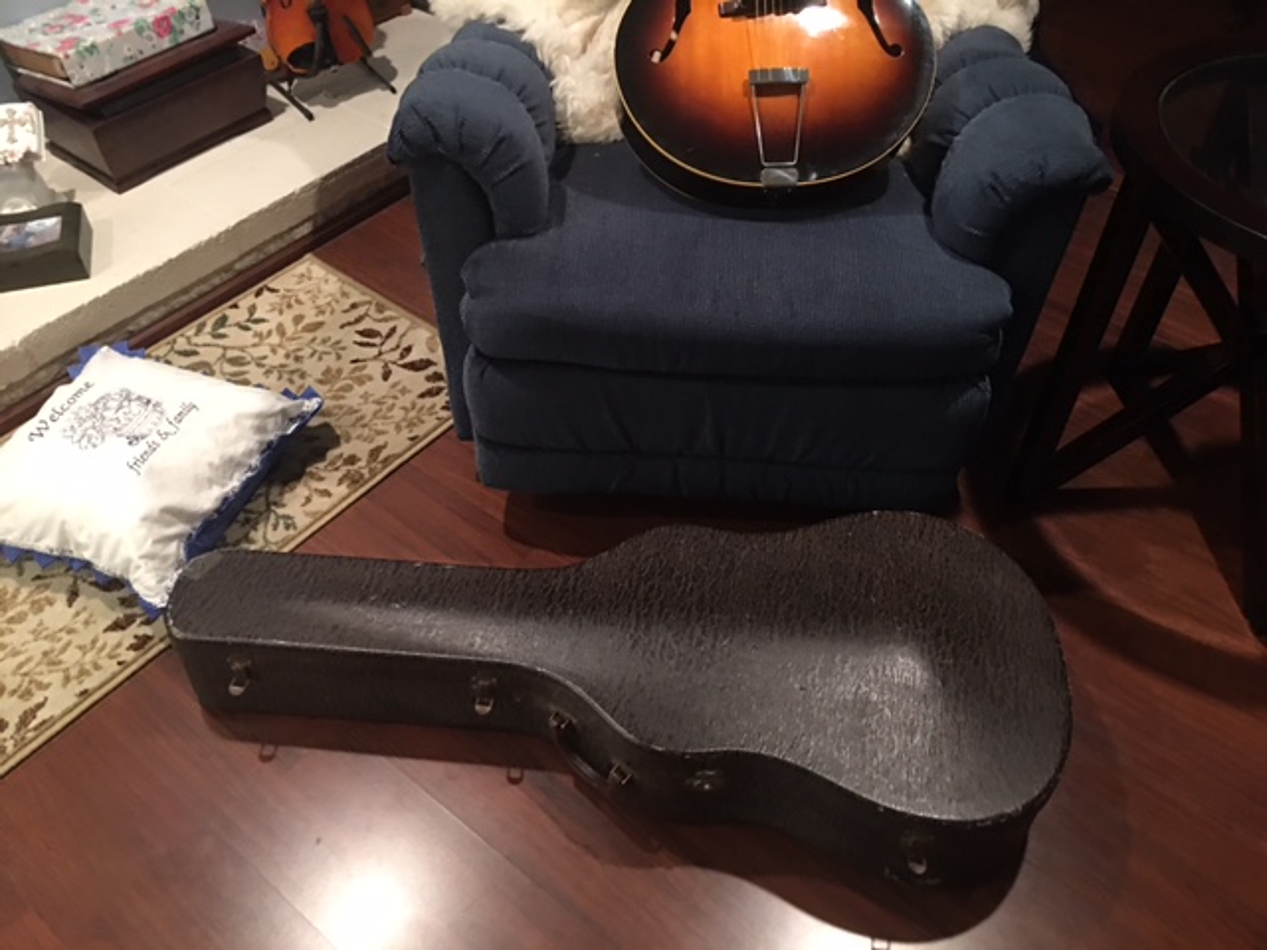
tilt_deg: -46.2
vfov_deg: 48.2
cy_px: 475
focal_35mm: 29
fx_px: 1061
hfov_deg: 61.7
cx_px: 634
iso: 64
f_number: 2.2
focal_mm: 4.15
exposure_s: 1/4
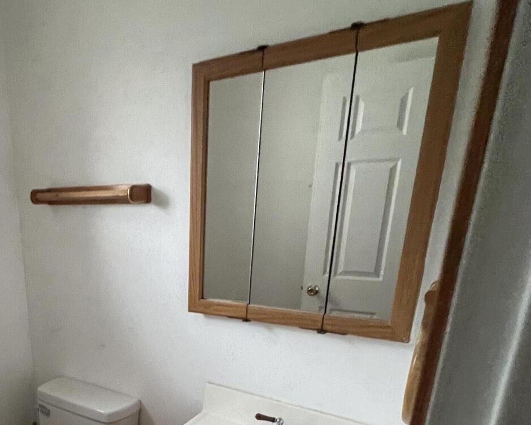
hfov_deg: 60.2
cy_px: 357
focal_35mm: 27
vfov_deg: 49.2
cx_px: 126
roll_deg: +2.0
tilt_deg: -15.0
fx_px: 424
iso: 640
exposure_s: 1/60
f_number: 1.8
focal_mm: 1.57
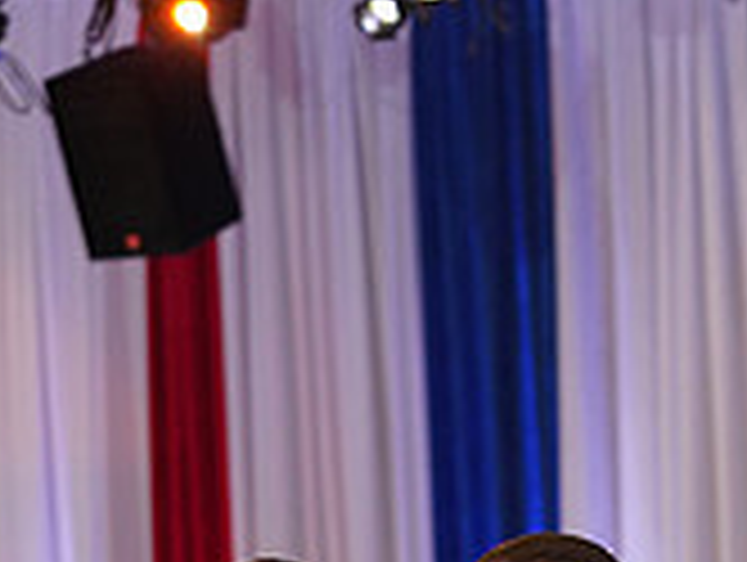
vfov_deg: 4.2
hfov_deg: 5.6
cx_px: 475
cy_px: 1299
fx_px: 7607
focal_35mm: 352
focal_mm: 105
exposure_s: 1/160
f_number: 4.5
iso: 1600
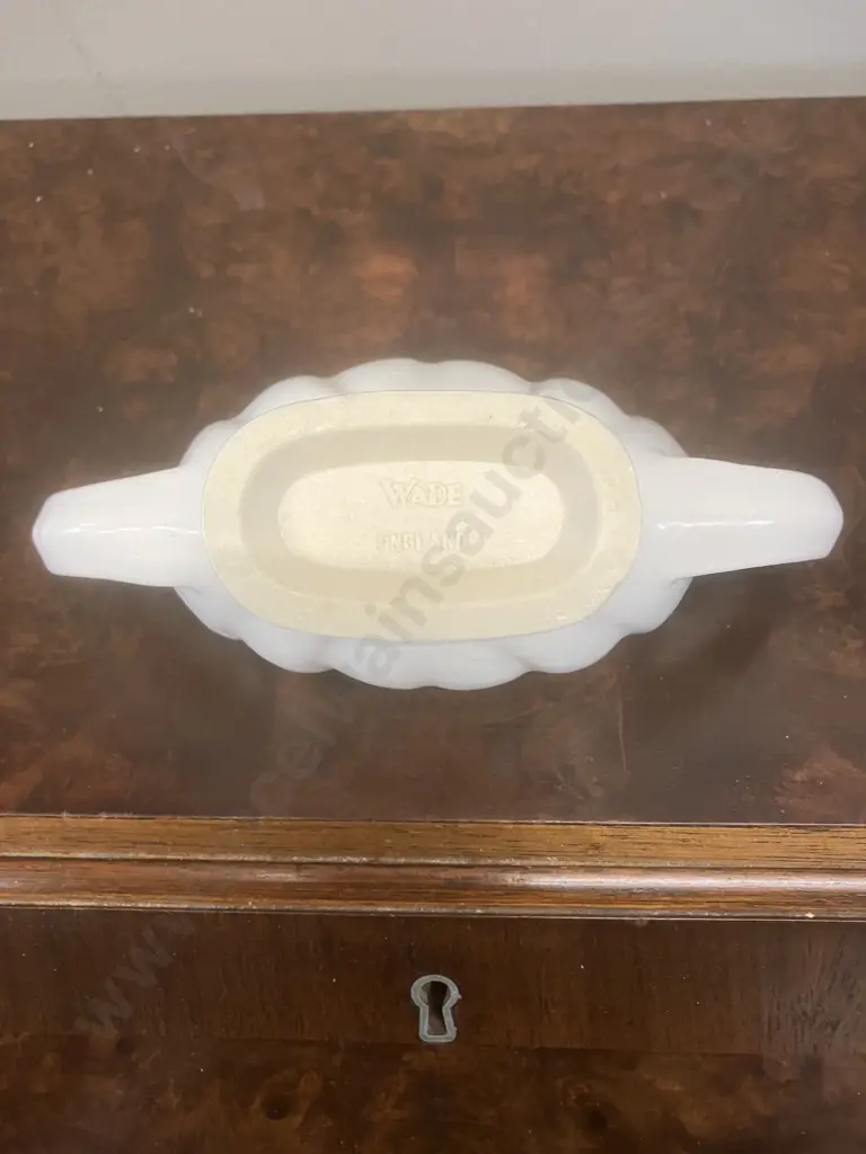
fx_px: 934
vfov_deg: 63.4
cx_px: 433
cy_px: 577
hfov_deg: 49.7
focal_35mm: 28
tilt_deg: -62.1
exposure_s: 1/50
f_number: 1.8
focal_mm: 3.99
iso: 160
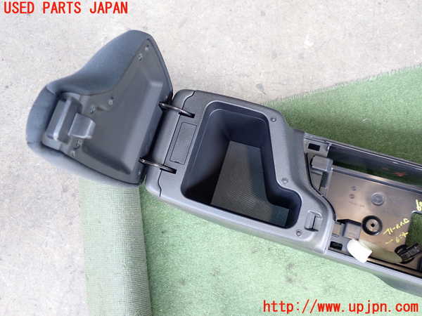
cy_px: 158
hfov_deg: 60.0
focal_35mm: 30
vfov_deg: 46.8
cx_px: 211
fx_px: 366
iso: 200
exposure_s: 1/60
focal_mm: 5.4
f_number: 2.3
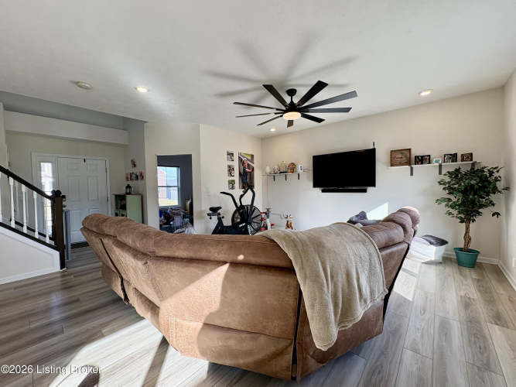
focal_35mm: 14
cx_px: 258
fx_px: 209
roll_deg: +1.0
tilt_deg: -1.8
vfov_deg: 85.7
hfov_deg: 102.1
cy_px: 194
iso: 50
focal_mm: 2.22
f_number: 2.2
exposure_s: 1/129
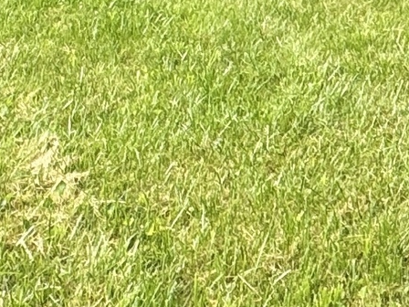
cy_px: -455
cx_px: 491
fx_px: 1134
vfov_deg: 12.0
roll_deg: +0.4
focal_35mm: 96
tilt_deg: +6.3
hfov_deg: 19.3
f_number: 2.2
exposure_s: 1/956
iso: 40
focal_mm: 2.22
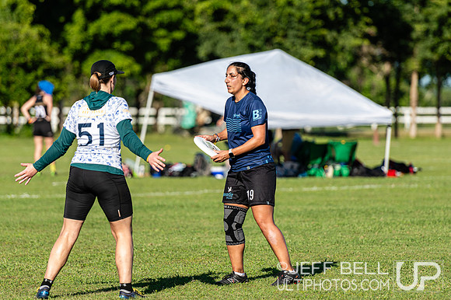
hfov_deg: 6.9
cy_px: 150
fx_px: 3756
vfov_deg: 4.6
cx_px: 226
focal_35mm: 300
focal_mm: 200
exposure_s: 1/1250
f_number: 3.2
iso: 100
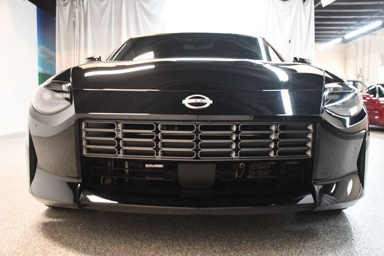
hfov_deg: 49.6
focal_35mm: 39
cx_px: 192
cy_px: 128
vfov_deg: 34.2
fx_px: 416
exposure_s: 1/60
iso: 3200
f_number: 3.8
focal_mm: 26
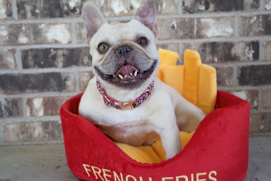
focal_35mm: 39
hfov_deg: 49.6
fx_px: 294
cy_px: 90
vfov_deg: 34.2
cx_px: 136
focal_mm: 39
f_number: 5.6
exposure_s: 1/1000
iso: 4000
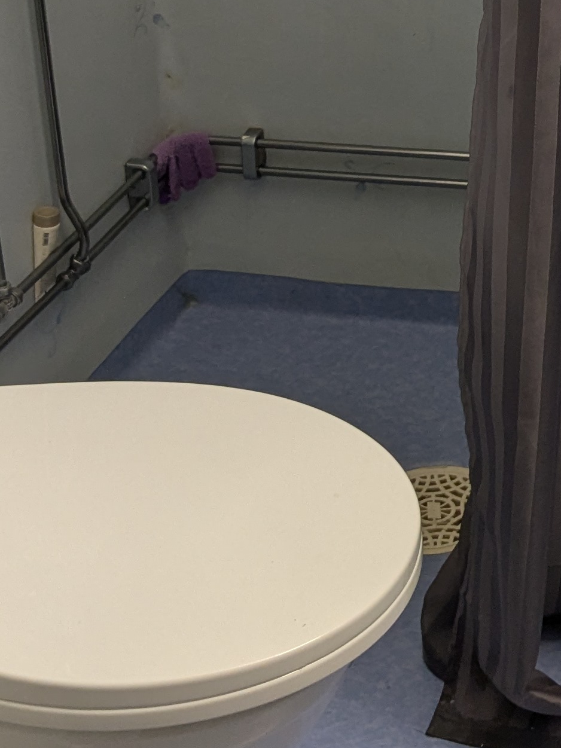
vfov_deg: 21.4
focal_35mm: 87
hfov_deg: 16.5
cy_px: -63
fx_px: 1880
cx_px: 589
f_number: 1.73
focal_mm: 4.38
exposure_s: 1/25
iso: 118
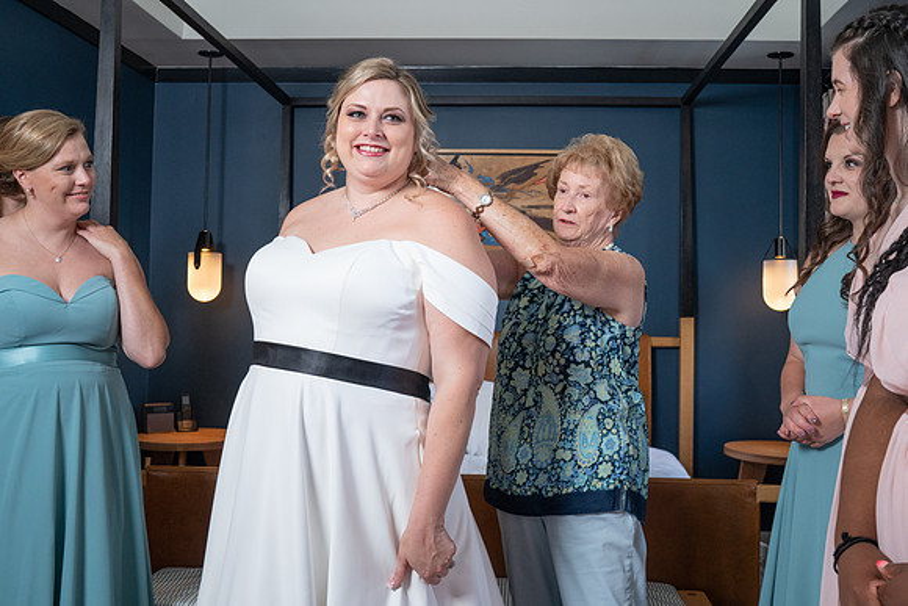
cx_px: 486
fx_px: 987
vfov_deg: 34.1
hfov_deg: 49.4
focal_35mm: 39
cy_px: 286
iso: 2000
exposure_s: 1/200
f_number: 6.3
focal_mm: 35
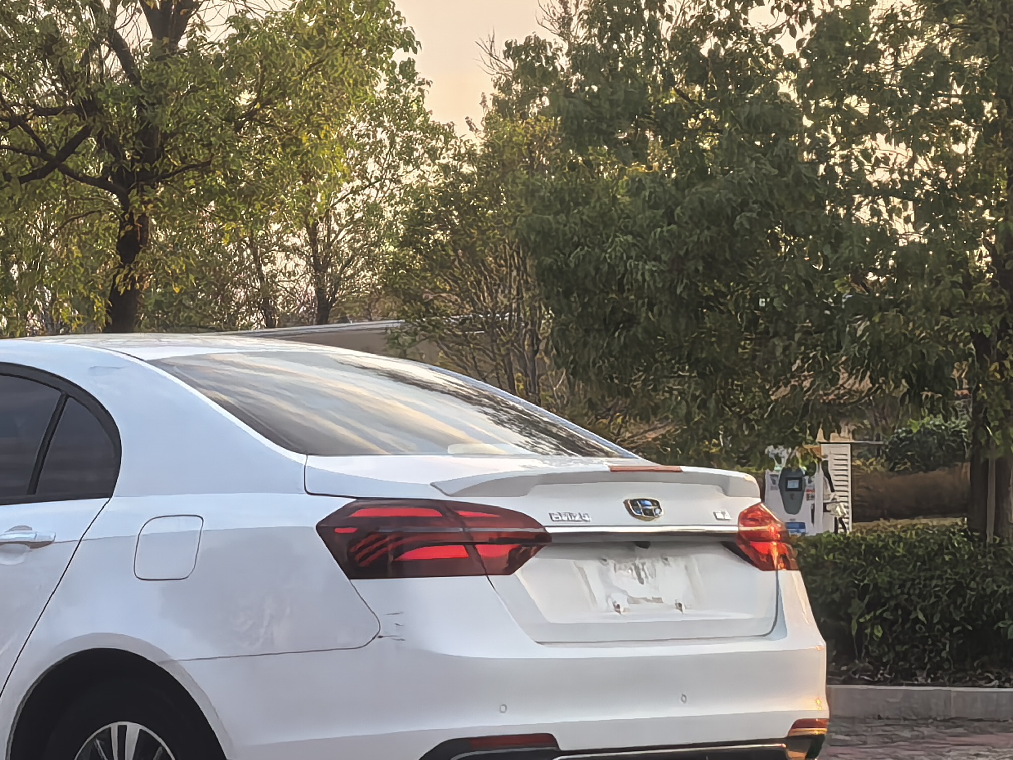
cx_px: 120
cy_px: 239
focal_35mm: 149
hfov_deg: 13.2
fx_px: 4360
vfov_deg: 9.9
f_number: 2
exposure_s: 1/2146
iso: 80
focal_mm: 8.5
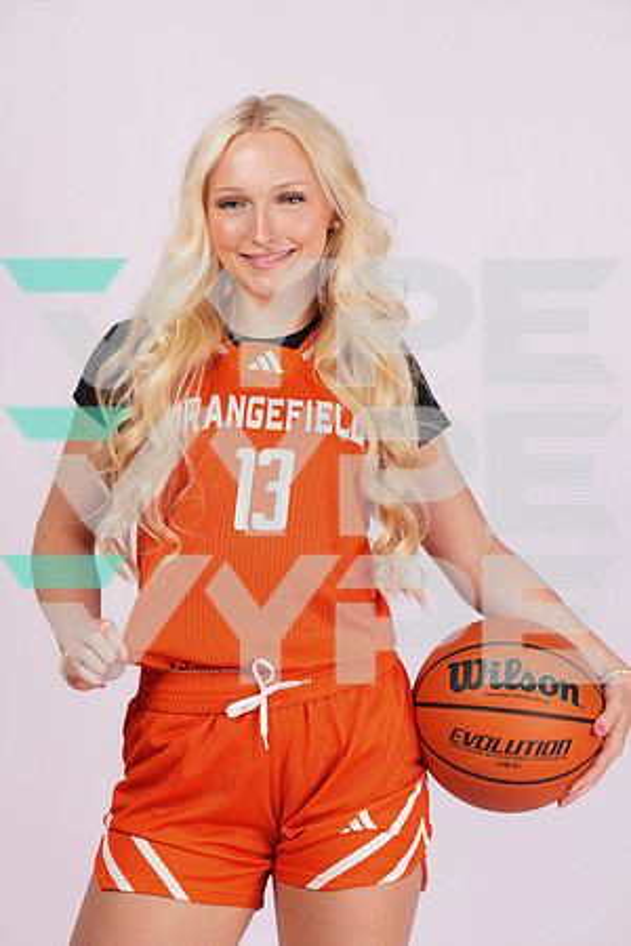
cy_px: 473
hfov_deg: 8.6
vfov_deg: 12.8
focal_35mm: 160
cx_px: 316
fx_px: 4206
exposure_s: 1/250
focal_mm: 160
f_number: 7.1
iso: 160
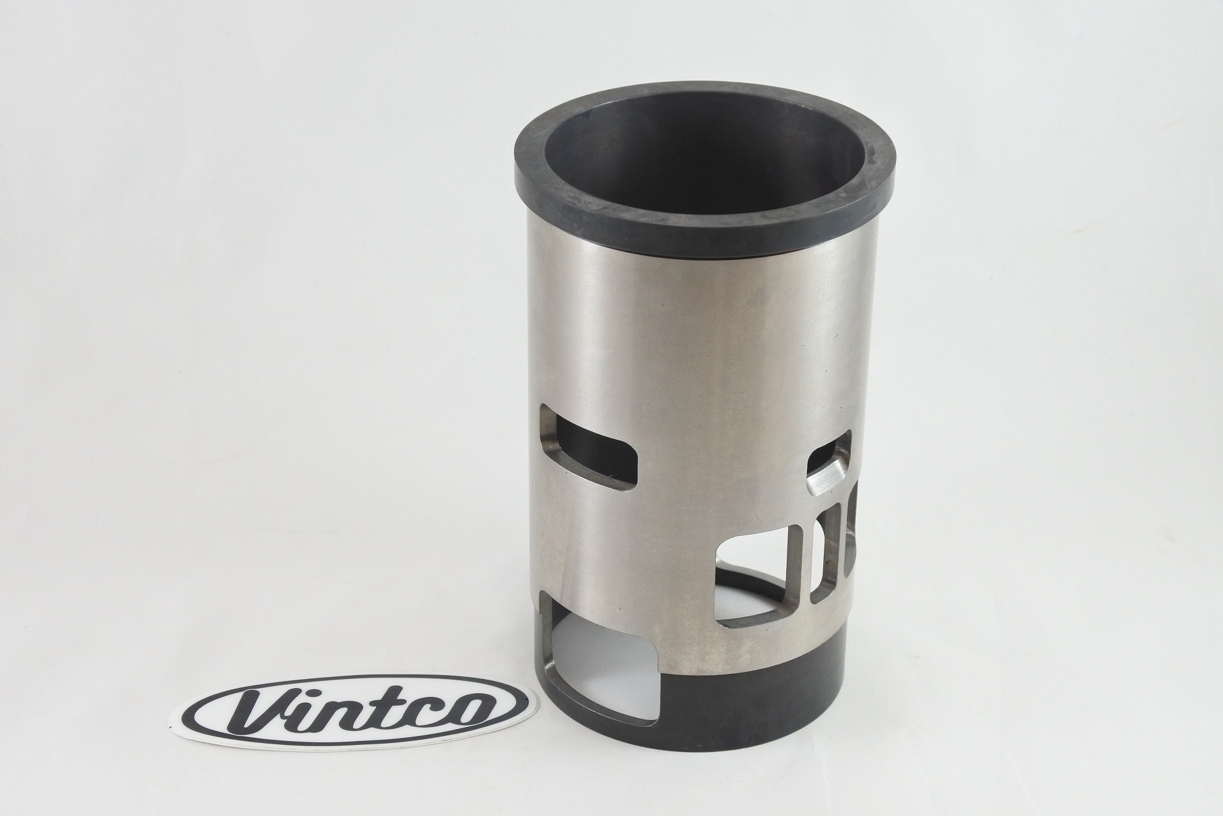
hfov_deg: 36.2
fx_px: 1868
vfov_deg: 24.6
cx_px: 612
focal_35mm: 55
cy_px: 408
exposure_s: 1/125
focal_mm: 20.6
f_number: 4.8
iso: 560
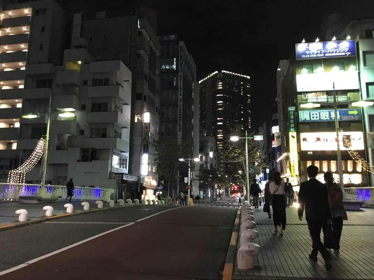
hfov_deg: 63.4
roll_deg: -0.4
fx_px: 303
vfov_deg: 49.7
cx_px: 187
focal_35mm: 28
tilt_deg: +11.8
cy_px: 140
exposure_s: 1/7
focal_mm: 3.99
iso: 100
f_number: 1.8
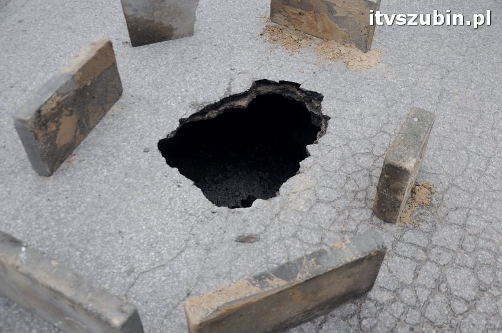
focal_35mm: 33
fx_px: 460
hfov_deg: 57.3
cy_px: 166
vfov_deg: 39.9
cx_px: 251
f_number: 5
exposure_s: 1/100
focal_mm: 22
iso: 200
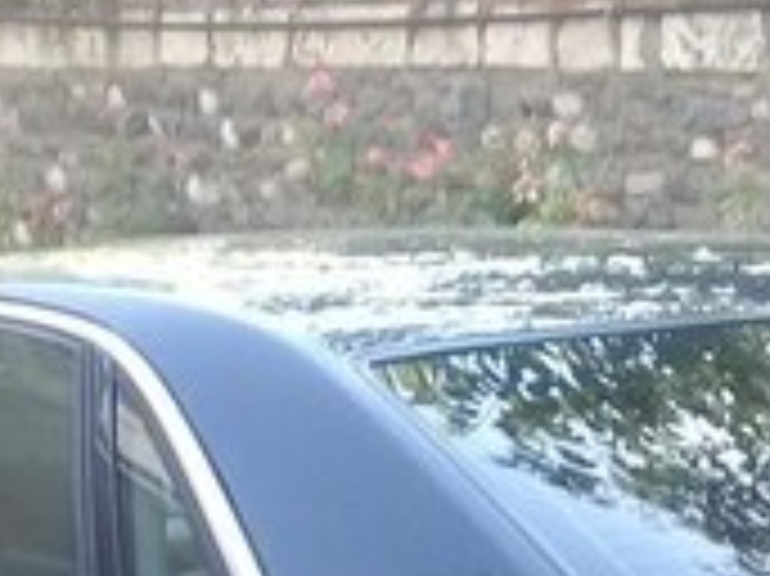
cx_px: 428
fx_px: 2667
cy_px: 1015
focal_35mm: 120
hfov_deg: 16.4
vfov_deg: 11.5
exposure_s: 1/100
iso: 50
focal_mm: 3.3
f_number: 2.2
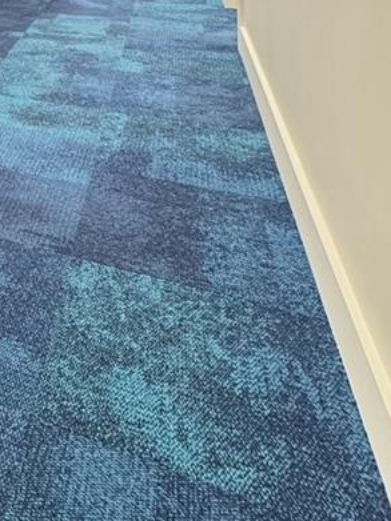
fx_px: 648
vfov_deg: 34.2
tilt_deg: -0.8
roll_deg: +2.4
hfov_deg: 25.6
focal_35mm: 43
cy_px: -120
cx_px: -187
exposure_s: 1/60
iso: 400
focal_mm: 2.22
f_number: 2.2
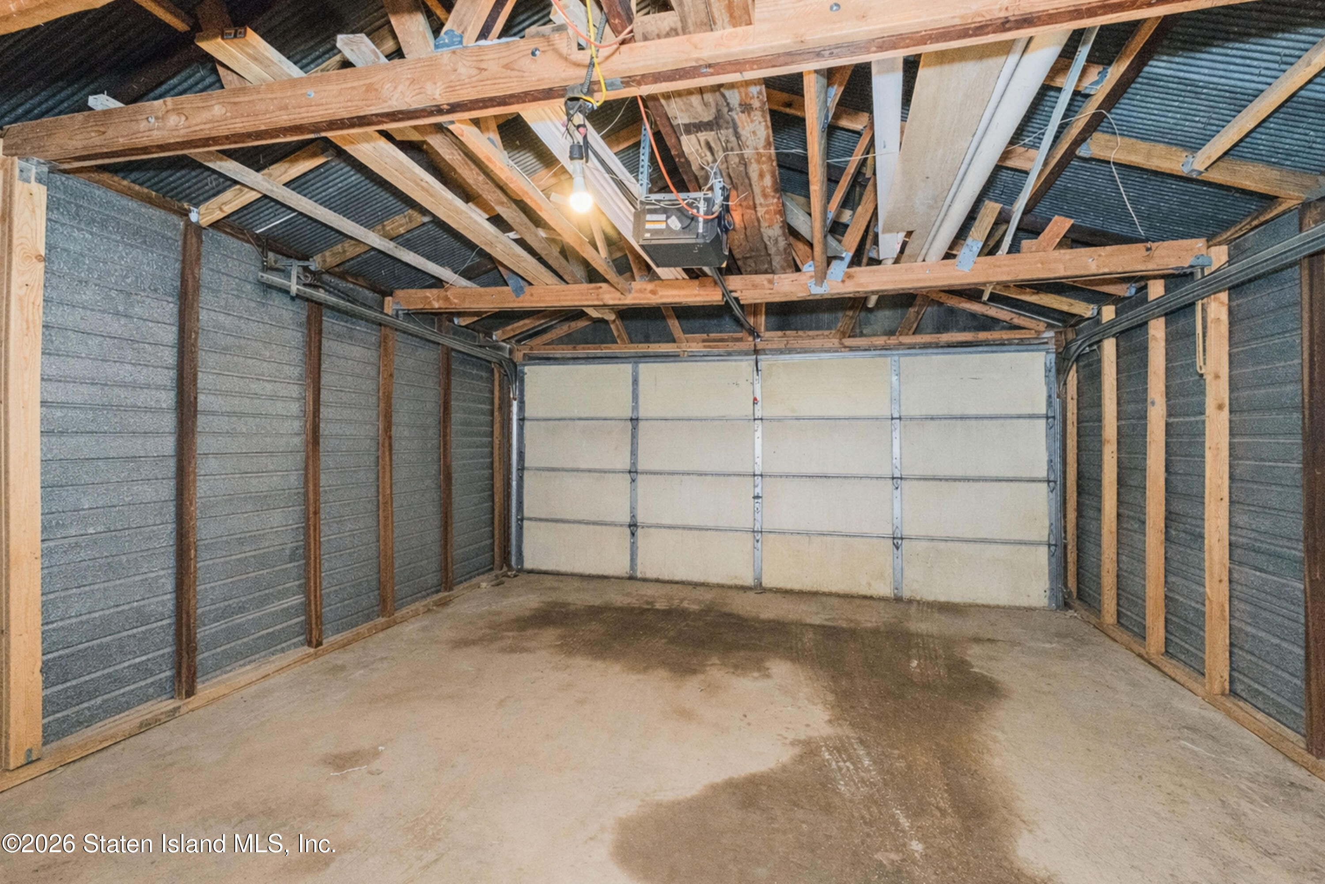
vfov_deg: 77.3
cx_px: 662
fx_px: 552
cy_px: 442
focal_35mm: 15
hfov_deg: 100.4
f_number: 8
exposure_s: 1/60
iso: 2000
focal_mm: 10
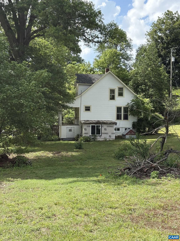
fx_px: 361
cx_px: 90
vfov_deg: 36.8
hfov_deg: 28.0
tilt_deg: +0.5
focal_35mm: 52
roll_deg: -1.2
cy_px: 120
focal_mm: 5.96
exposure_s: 1/1553
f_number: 1.6
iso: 50
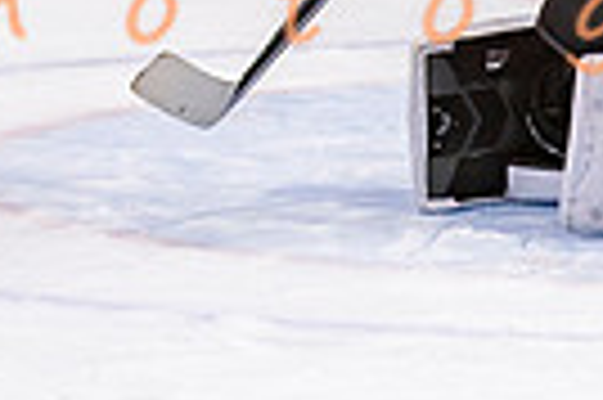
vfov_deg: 2.3
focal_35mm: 584
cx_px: 756
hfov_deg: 3.5
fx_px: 9770
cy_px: 94
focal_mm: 95
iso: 640
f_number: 2.8
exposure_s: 1/640
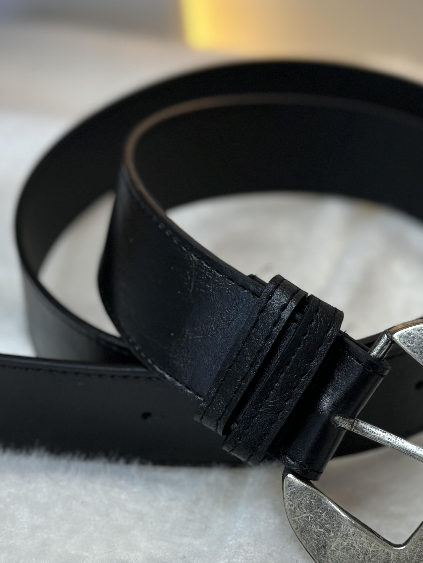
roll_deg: -4.6
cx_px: 300
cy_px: 285
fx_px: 1352
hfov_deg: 17.7
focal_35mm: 83
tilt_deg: -32.5
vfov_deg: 23.6
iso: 100
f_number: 1.78
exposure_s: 1/121
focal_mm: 6.86
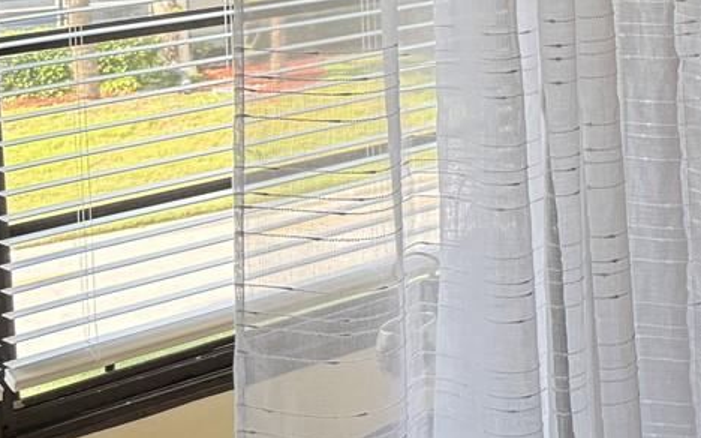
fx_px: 1661
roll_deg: +2.1
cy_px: -168
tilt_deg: -1.9
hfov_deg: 20.3
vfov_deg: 14.2
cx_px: 1071
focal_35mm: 87
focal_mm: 6.76
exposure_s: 1/182
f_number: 1.78
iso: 160
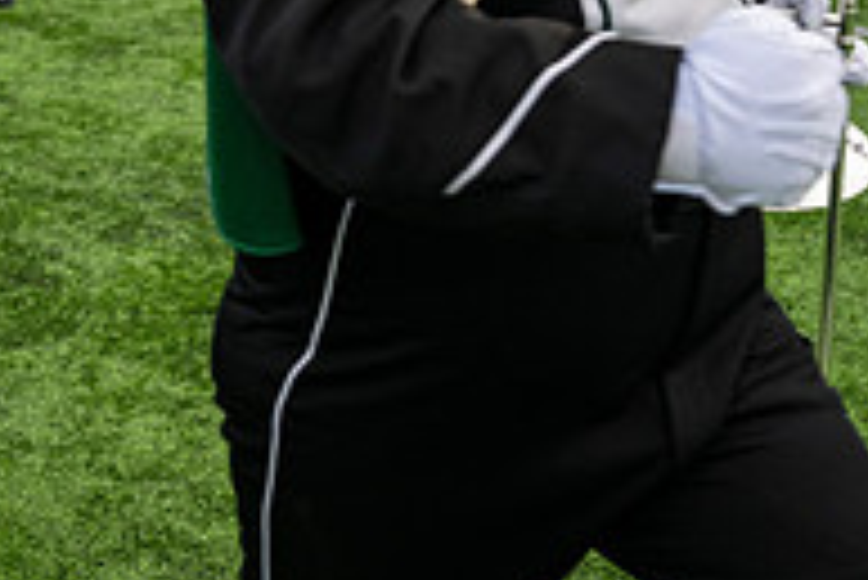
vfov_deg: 17.3
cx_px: 378
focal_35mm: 72
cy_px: -254
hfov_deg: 28.0
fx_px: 1737
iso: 200
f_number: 2.8
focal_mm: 24
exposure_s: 1/500
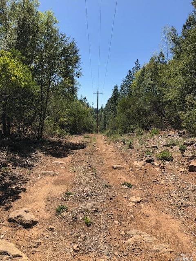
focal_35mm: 28
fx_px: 211
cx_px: 98
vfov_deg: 63.4
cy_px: 130
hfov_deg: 49.7
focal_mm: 3.99
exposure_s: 1/1736
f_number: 1.8
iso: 20
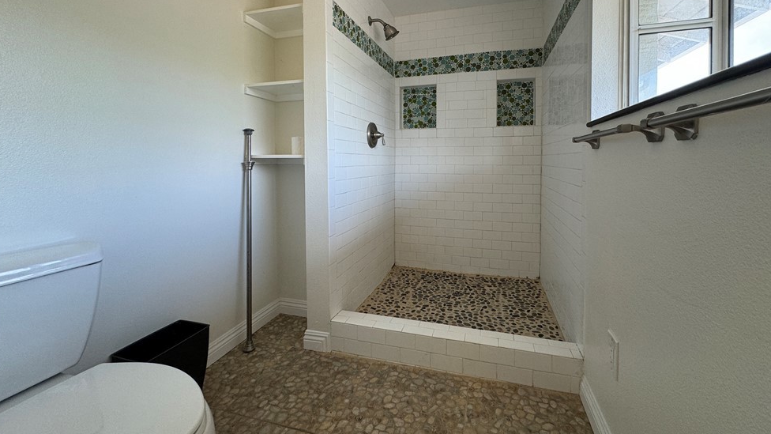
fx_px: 327
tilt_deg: -2.6
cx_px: 396
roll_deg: -0.2
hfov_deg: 99.3
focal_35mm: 16
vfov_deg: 66.3
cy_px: 168
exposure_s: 1/120
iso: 125
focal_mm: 2.22
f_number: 2.2
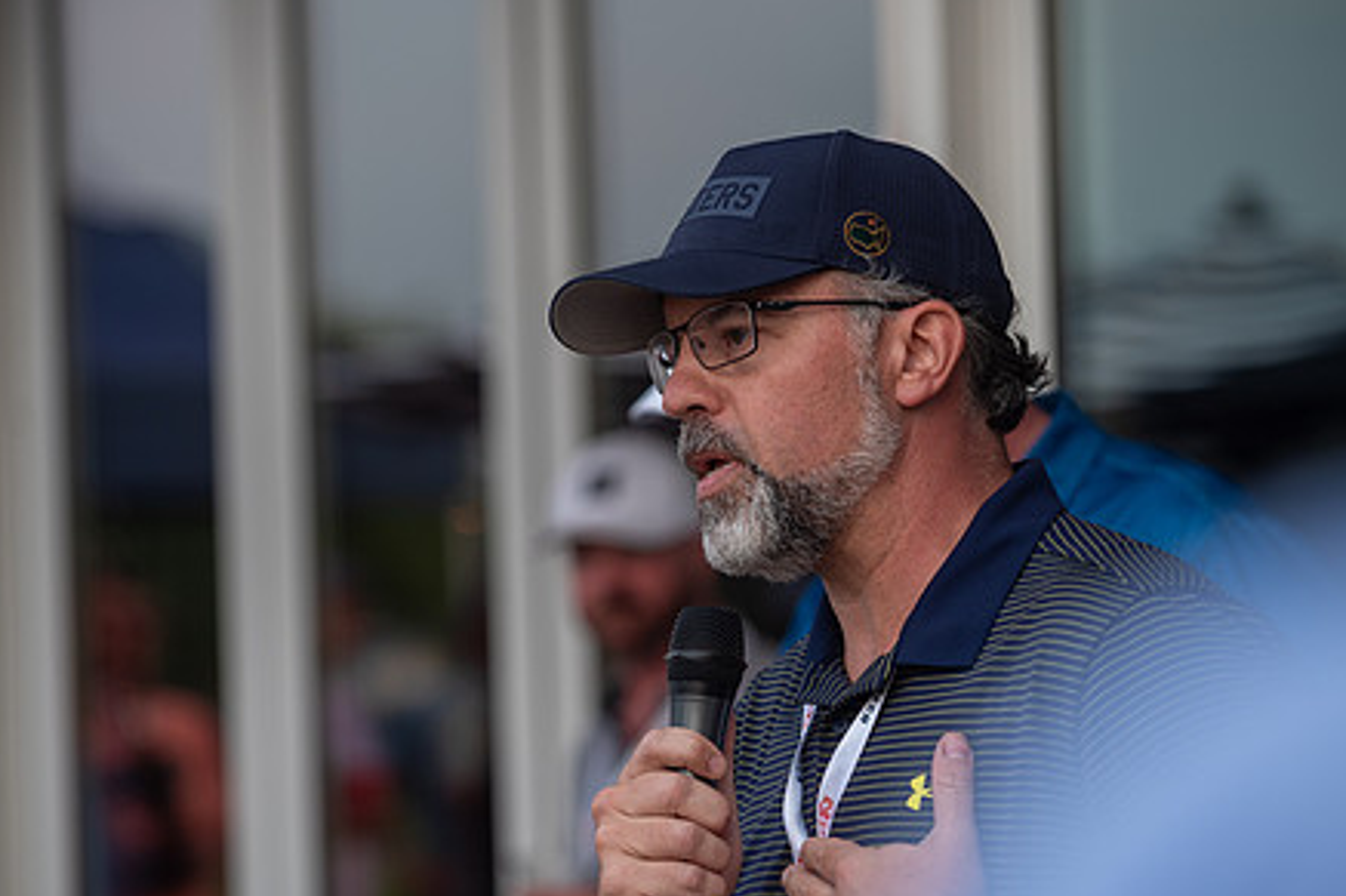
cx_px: 668
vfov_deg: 8.3
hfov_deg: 12.4
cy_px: 486
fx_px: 6204
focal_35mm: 166
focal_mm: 125
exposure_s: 1/500
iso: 250
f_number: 2.8
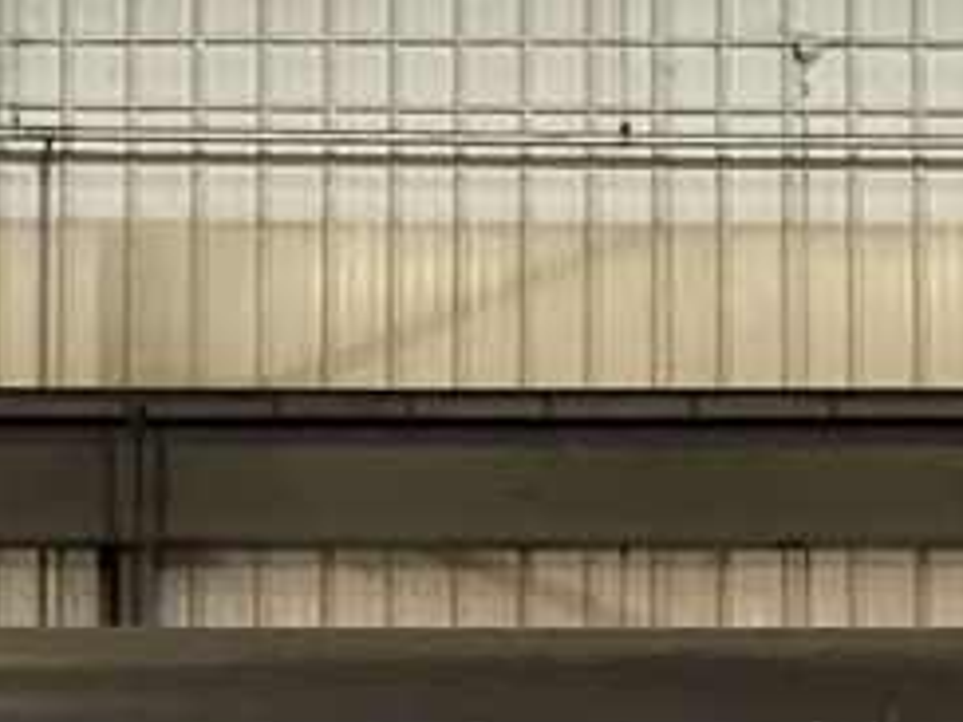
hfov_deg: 12.7
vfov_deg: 9.1
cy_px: 1480
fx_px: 4229
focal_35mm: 152
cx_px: -201
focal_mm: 3
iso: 50
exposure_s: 1/60
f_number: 1.8
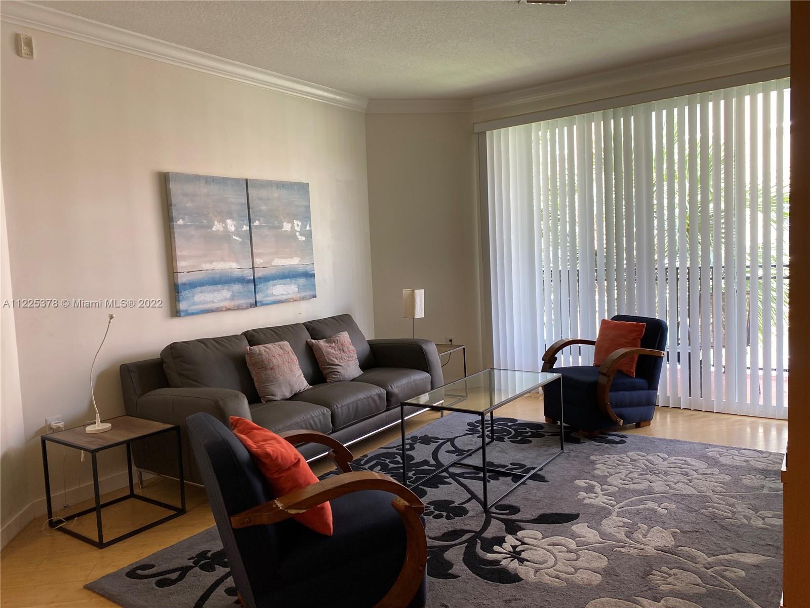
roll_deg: +2.7
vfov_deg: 53.1
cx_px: 405
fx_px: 608
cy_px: 304
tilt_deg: -3.9
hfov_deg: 67.3
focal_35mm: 26
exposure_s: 1/120
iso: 125
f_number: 1.8
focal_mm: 4.25
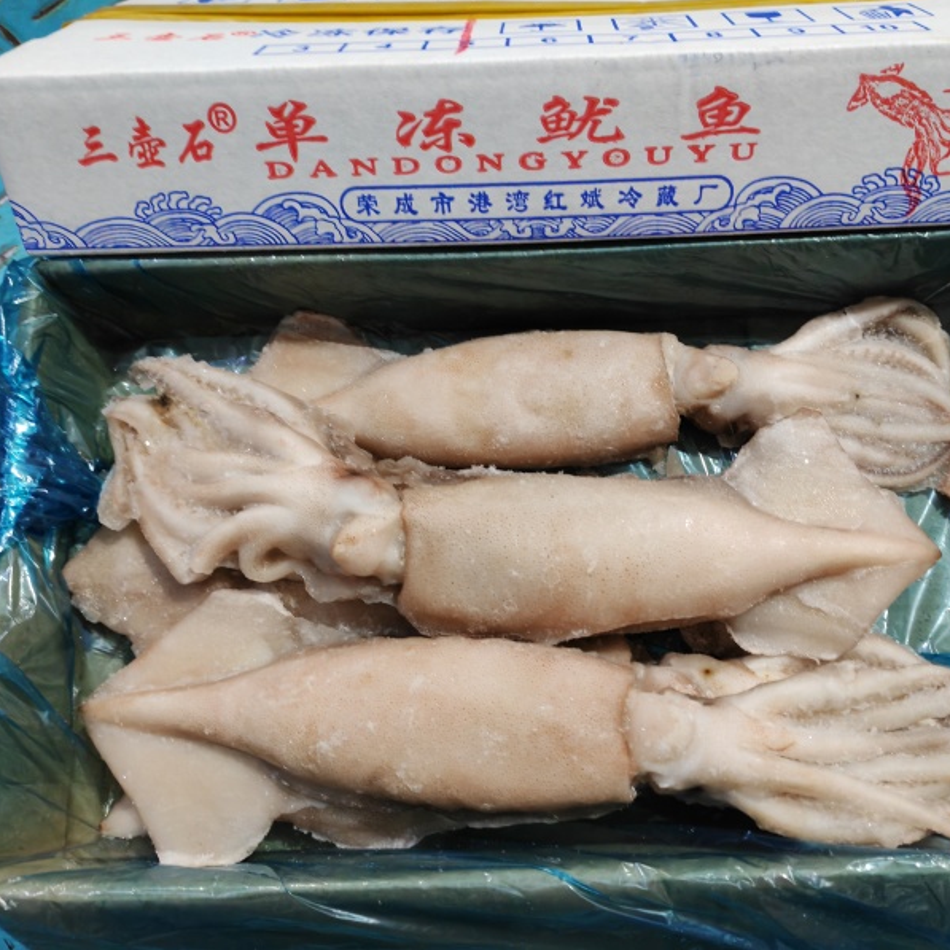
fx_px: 994
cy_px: 474
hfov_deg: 50.8
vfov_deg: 51.1
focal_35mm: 32
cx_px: 559
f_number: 1.9
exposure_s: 1/20
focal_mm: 6.12
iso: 5000
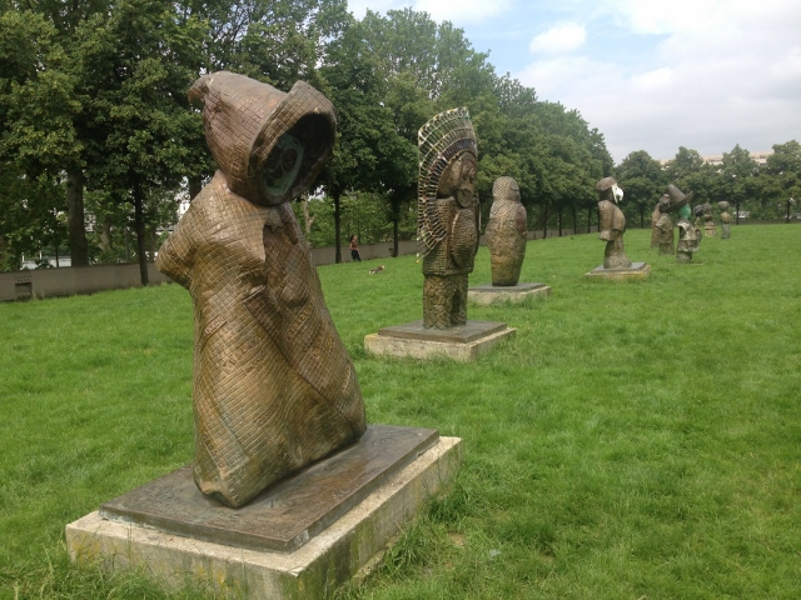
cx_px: 400
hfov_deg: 55.4
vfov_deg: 42.9
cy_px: 300
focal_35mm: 33
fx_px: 764
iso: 50
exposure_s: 1/935
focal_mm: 4.13
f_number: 2.4
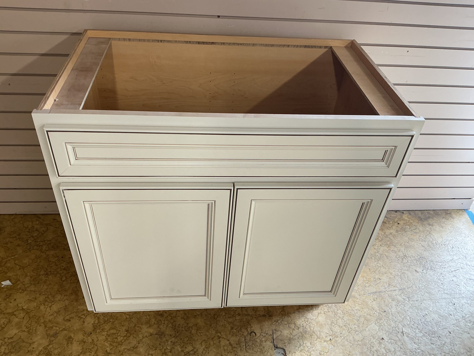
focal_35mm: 29
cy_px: 178
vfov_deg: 48.2
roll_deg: -4.8
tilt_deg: -38.2
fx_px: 397
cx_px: 237
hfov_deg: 61.7
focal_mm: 3
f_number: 1.8
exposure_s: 1/60
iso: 40
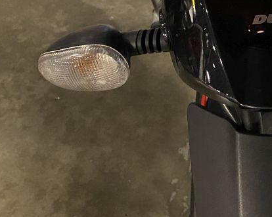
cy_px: -30
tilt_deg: -38.6
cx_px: 277
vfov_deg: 22.0
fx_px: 523
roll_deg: -17.1
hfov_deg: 27.4
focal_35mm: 65
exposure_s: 1/33
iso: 500
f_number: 1.8
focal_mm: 4.25
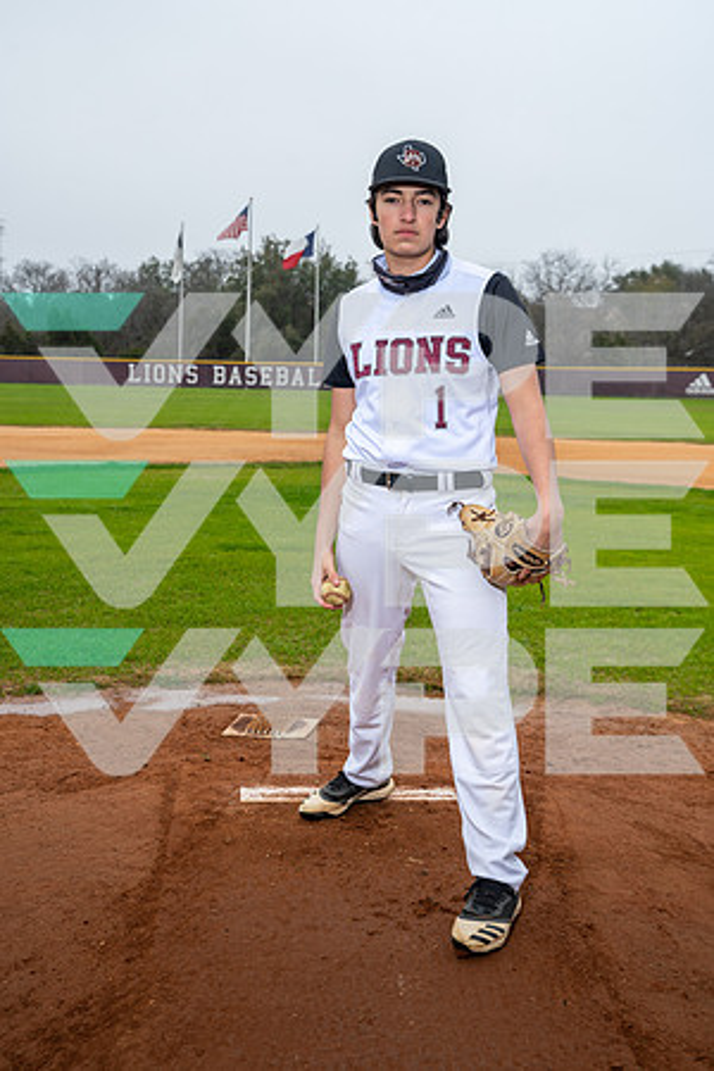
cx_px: 357
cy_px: 536
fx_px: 1428
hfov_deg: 28.1
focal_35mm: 48
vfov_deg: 41.1
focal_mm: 48
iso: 100
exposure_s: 1/125
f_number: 6.3
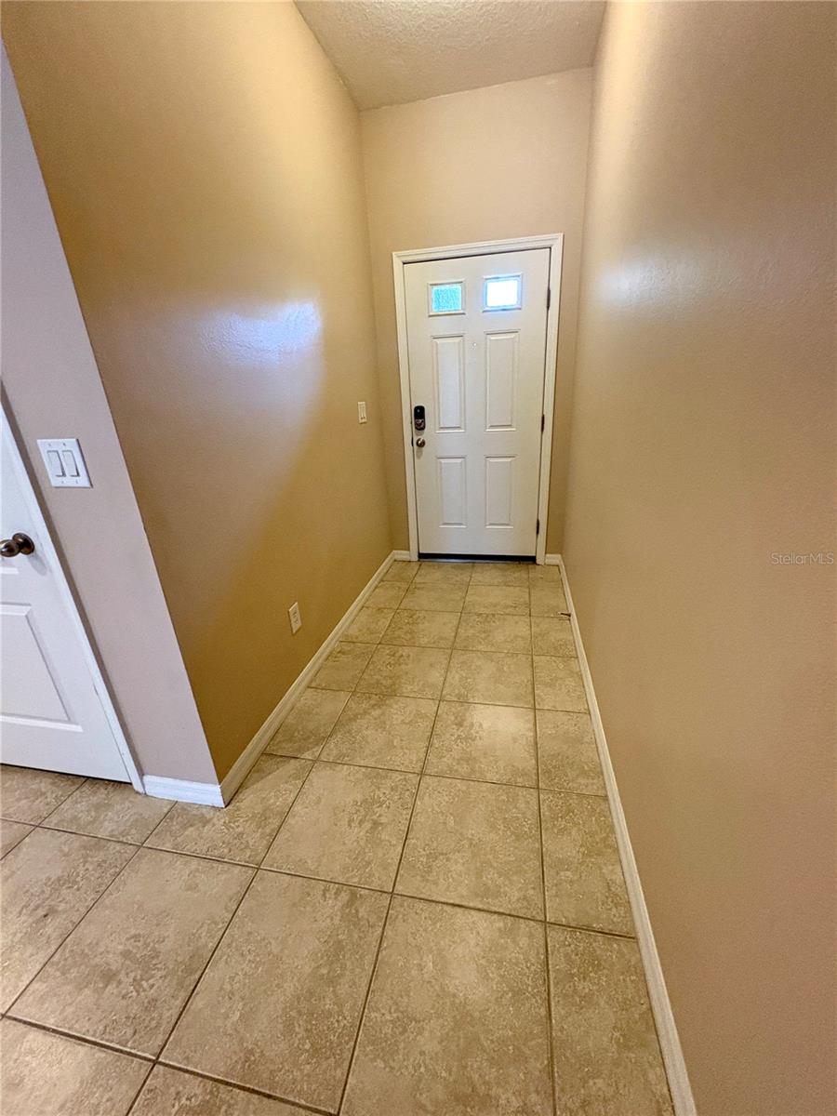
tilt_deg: -21.8
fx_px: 451
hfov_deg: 85.7
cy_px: 558
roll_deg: +3.0
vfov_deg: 102.1
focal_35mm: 14
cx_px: 418
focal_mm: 2.22
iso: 500
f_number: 2.2
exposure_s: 1/60
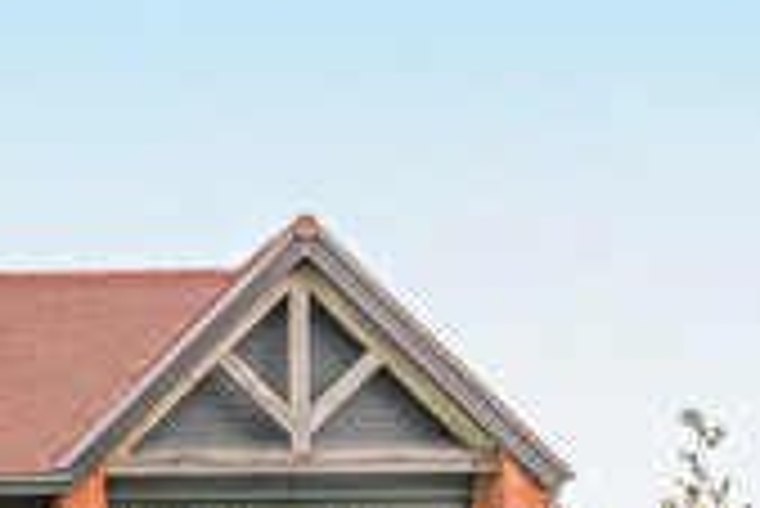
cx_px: -441
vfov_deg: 11.3
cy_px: 548
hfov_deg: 15.5
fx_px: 2535
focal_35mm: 120
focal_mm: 29
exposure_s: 1/60
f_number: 10
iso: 100
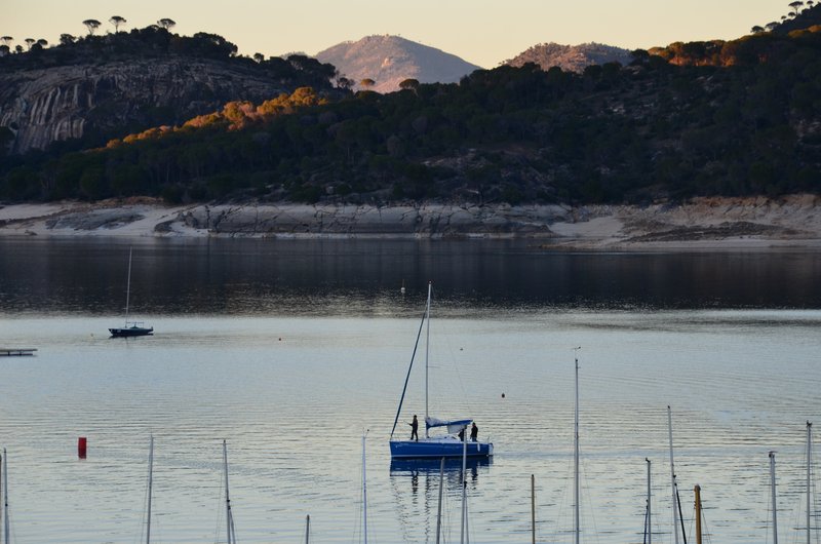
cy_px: 272
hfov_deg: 13.1
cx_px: 410
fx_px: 3585
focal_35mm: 158
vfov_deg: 8.7
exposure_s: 1/160
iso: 500
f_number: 9
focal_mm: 105
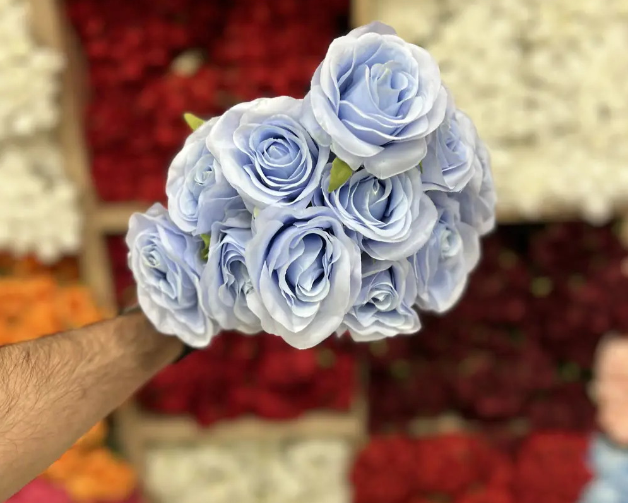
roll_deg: +1.8
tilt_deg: -25.3
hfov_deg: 52.8
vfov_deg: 43.3
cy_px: 220
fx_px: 632
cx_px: 314
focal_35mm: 34
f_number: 1.5
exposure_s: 1/100
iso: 50
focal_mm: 5.7
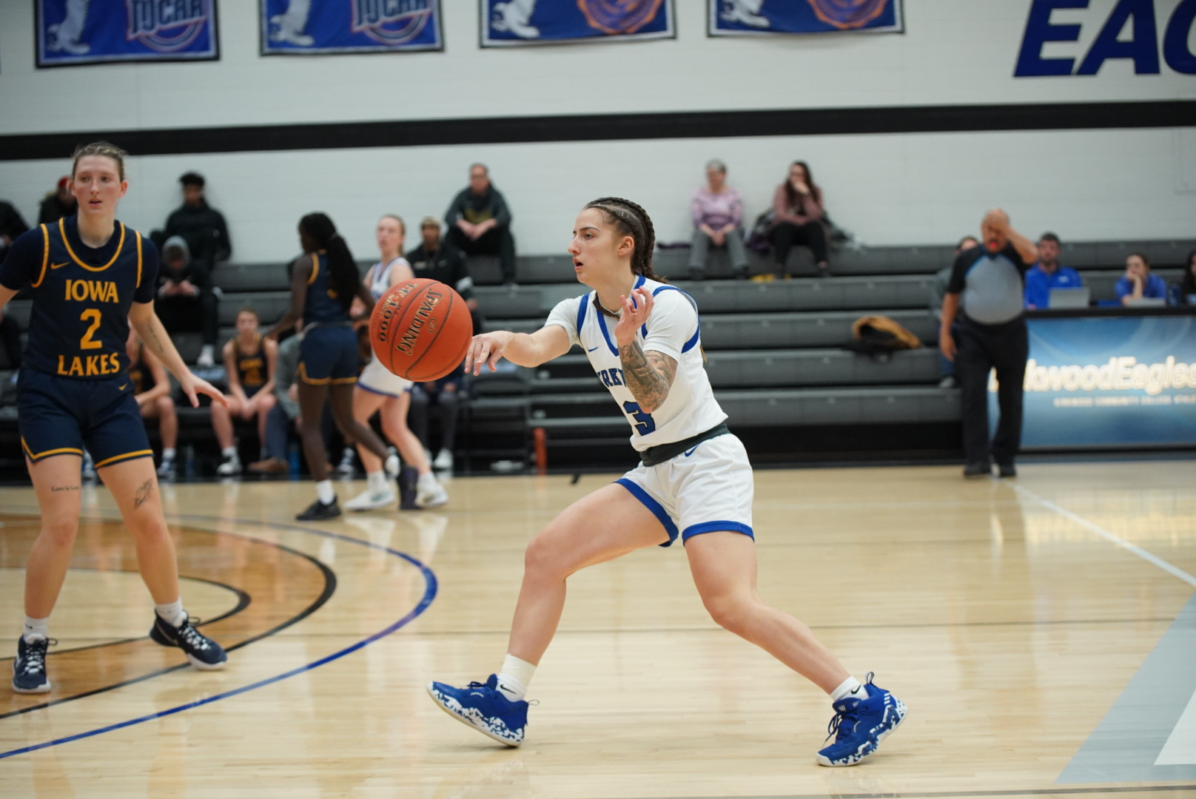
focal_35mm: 70
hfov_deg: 28.8
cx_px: 598
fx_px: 2327
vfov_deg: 19.5
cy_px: 400
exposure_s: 1/1000
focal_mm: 70
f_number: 2.8
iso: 5000
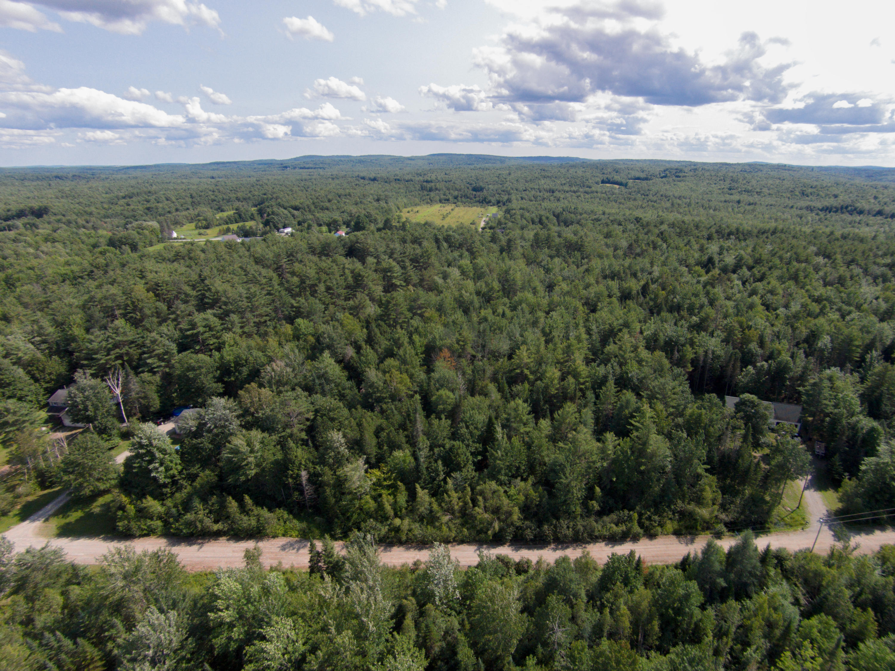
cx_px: 448
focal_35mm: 30
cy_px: 336
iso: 100
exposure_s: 1/1200
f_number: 2.8
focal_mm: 5
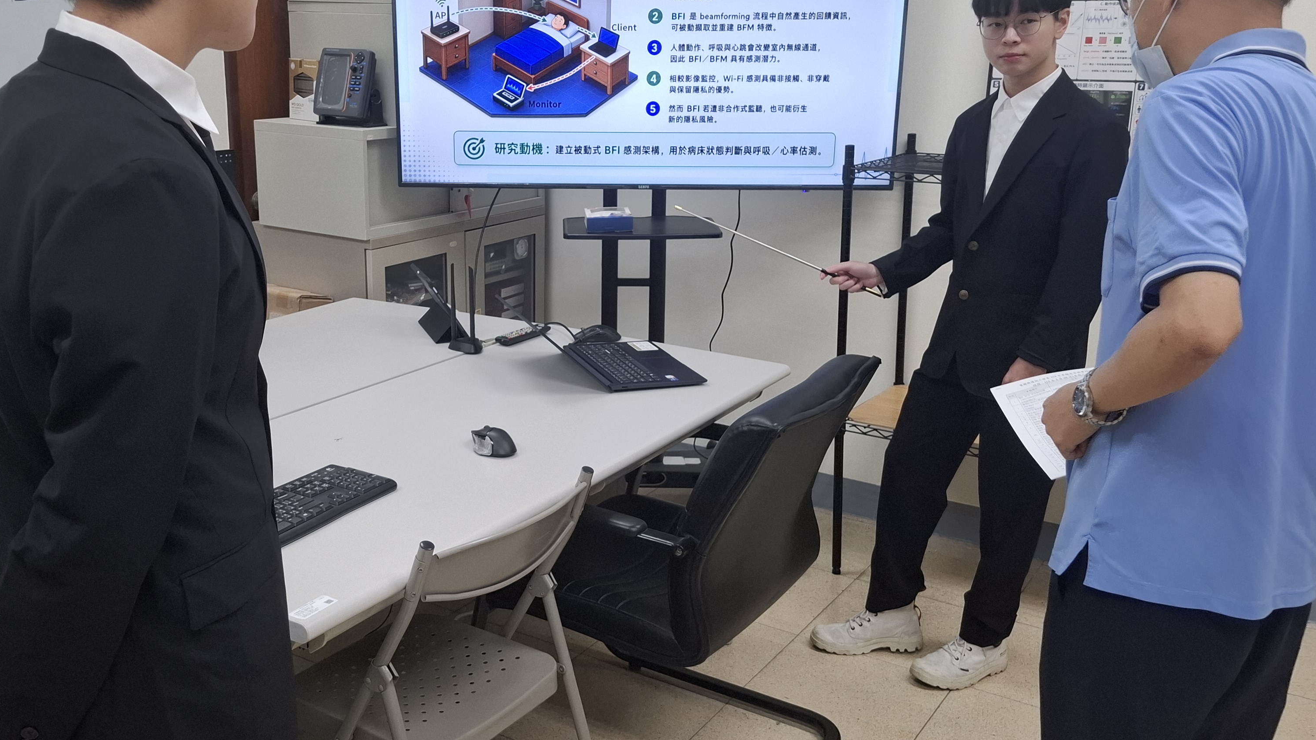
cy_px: 297
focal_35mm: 34
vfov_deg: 34.5
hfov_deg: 57.9
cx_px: 586
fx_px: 1186
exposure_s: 1/120
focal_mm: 5.54
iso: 160
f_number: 1.8
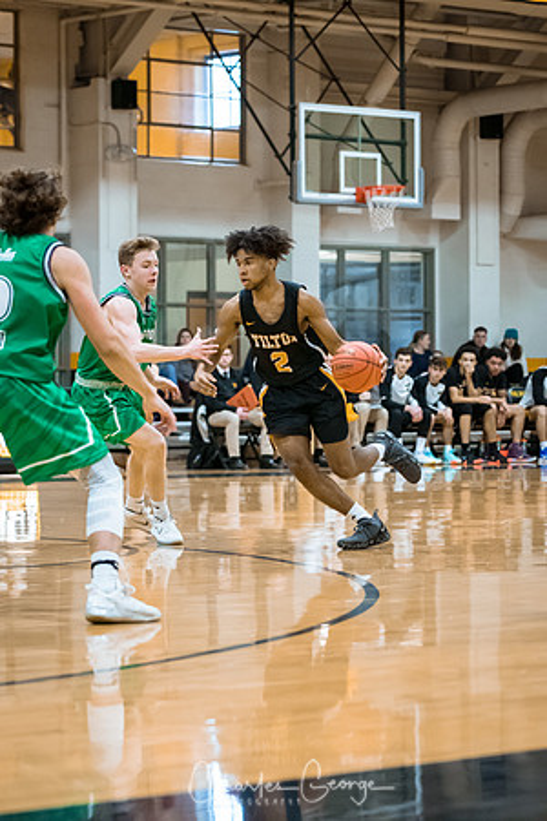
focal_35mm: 123
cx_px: 274
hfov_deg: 11.1
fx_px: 2803
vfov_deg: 16.7
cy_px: 410
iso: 3200
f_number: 2.8
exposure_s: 1/400
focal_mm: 82
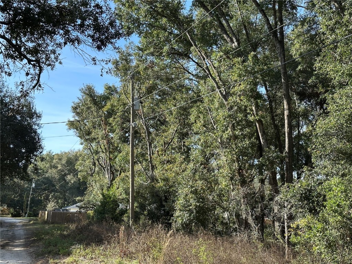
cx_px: 176
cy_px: 132
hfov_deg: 39.7
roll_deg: -2.4
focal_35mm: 48
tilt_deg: +11.2
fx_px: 488
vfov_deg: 30.3
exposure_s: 1/1095
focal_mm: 6.86
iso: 64
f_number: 1.78
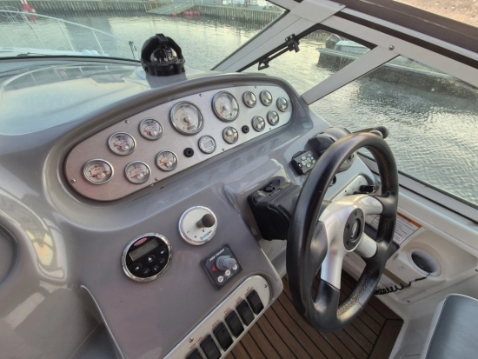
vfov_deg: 90.0
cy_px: 180
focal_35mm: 13
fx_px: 180
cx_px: 239
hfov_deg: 106.2
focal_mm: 2.2
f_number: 2.2
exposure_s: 1/50
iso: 64
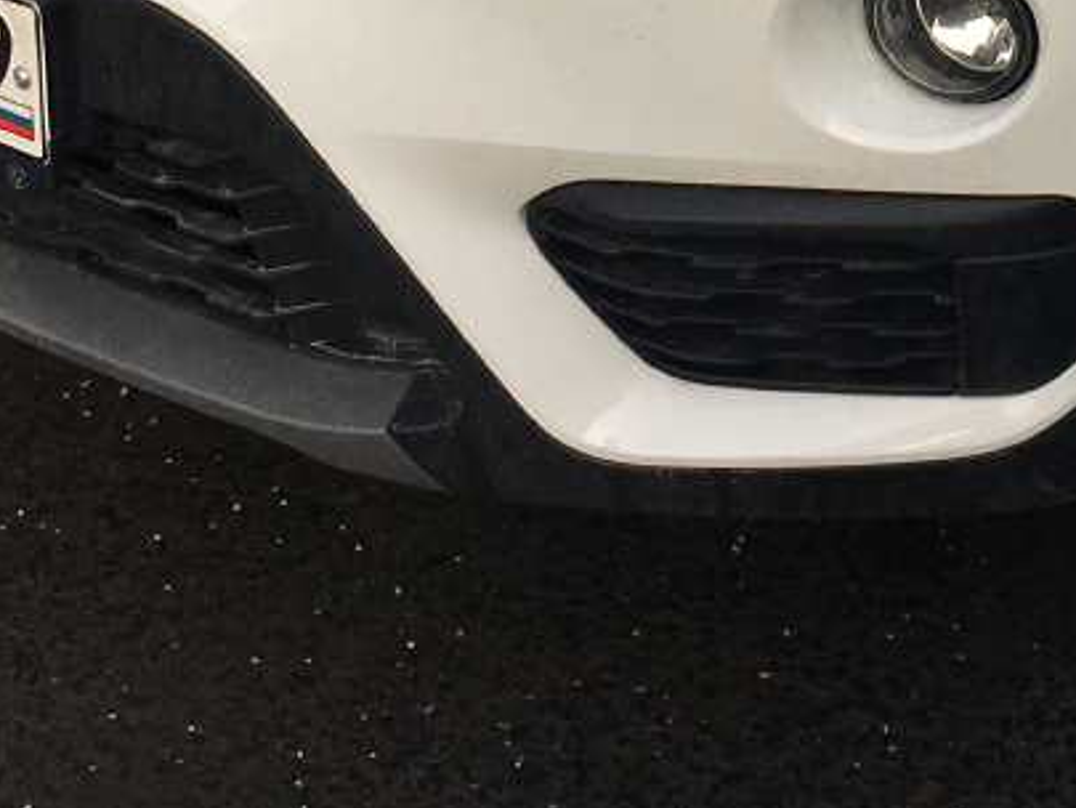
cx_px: 890
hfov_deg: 20.8
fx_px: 2892
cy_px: -472
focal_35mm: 93
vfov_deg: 14.6
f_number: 2.2
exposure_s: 1/384
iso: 25
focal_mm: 4.15
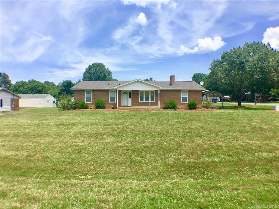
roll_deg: +0.0
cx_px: 140
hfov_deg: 61.7
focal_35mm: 29
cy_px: 104
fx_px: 234
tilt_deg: +0.2
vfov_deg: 48.2
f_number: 2.2
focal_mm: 4.15
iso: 25
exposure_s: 1/1202
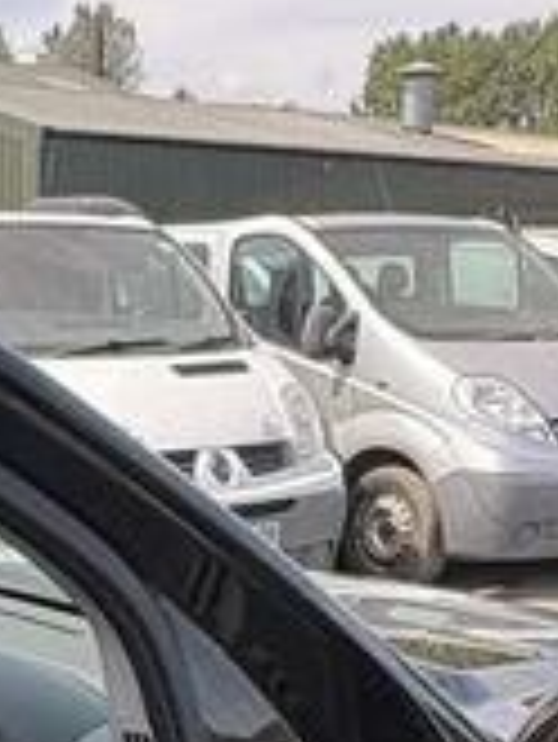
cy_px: 773
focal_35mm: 76
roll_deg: +1.5
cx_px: 36
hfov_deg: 19.0
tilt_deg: -7.6
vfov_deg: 24.3
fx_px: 1631
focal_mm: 2.22
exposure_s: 1/423
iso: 50
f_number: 2.2
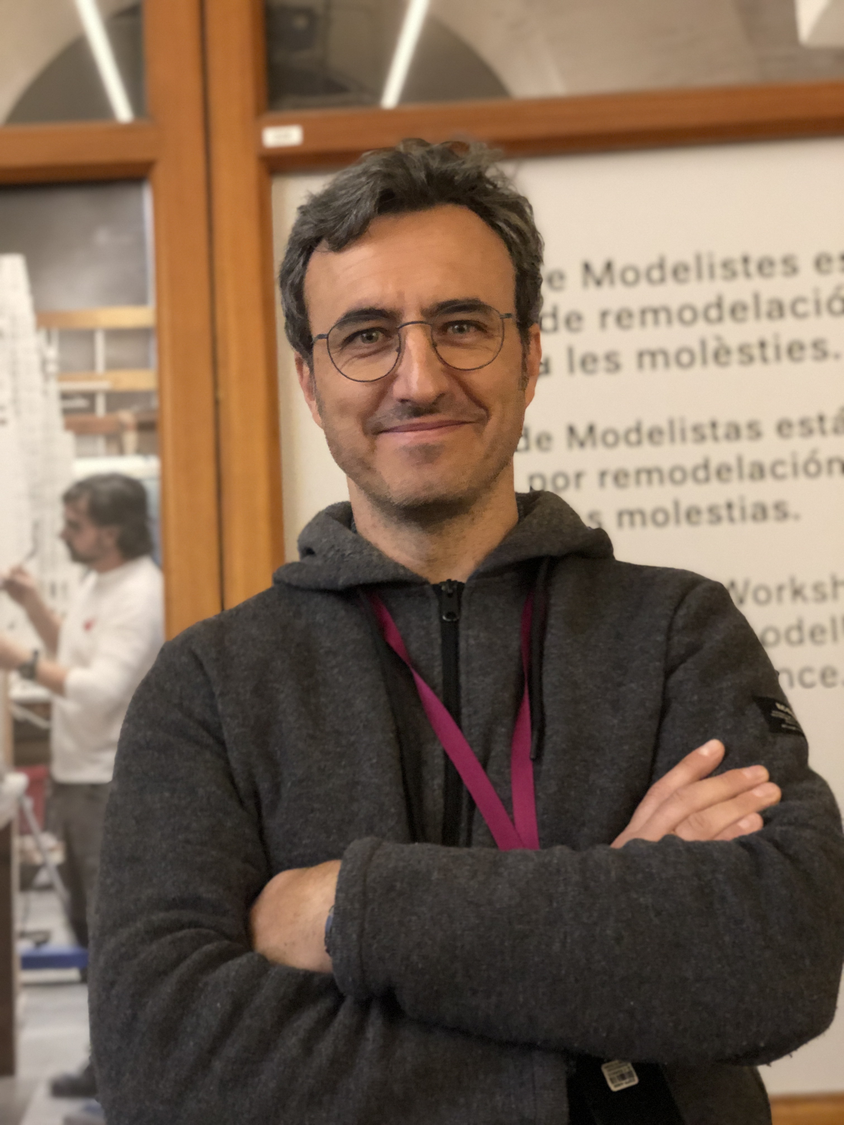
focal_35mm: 52
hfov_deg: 28.0
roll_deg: +3.6
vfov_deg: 36.8
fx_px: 1690
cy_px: 562
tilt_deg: +7.0
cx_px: 422
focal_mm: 6
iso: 200
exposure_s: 1/8
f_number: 2.4
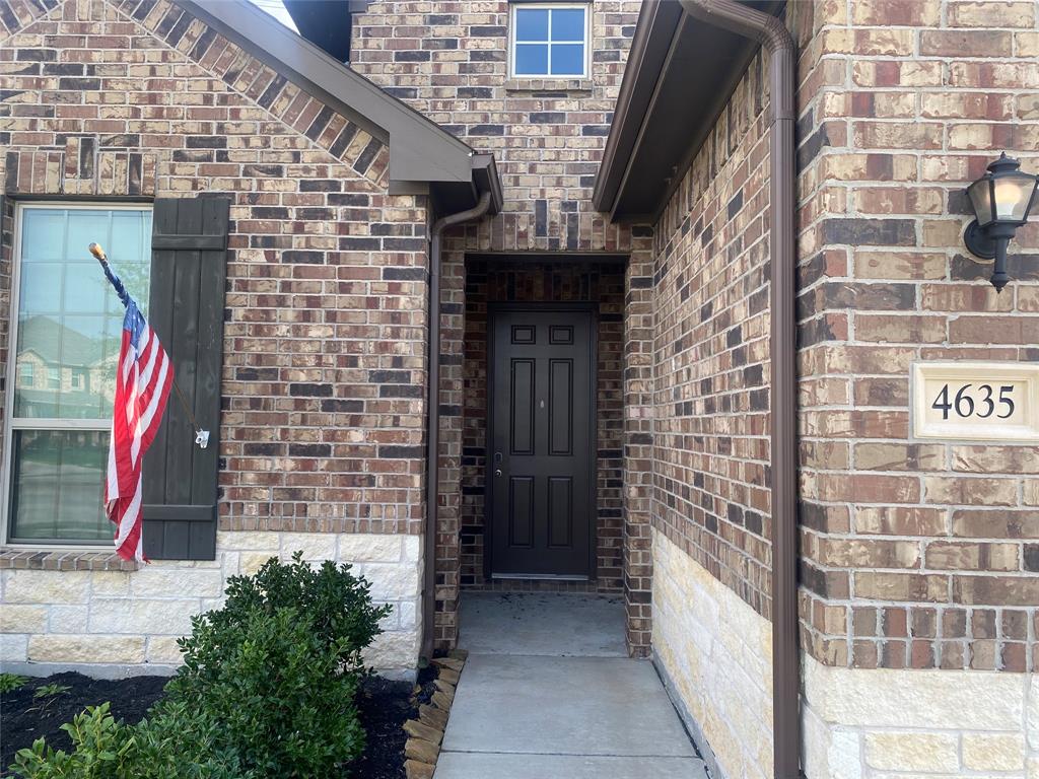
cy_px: 390
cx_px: 520
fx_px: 780
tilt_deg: +2.9
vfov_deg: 53.1
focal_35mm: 26
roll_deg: -0.9
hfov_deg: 67.3
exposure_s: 1/493
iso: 32
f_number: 1.8
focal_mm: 4.25
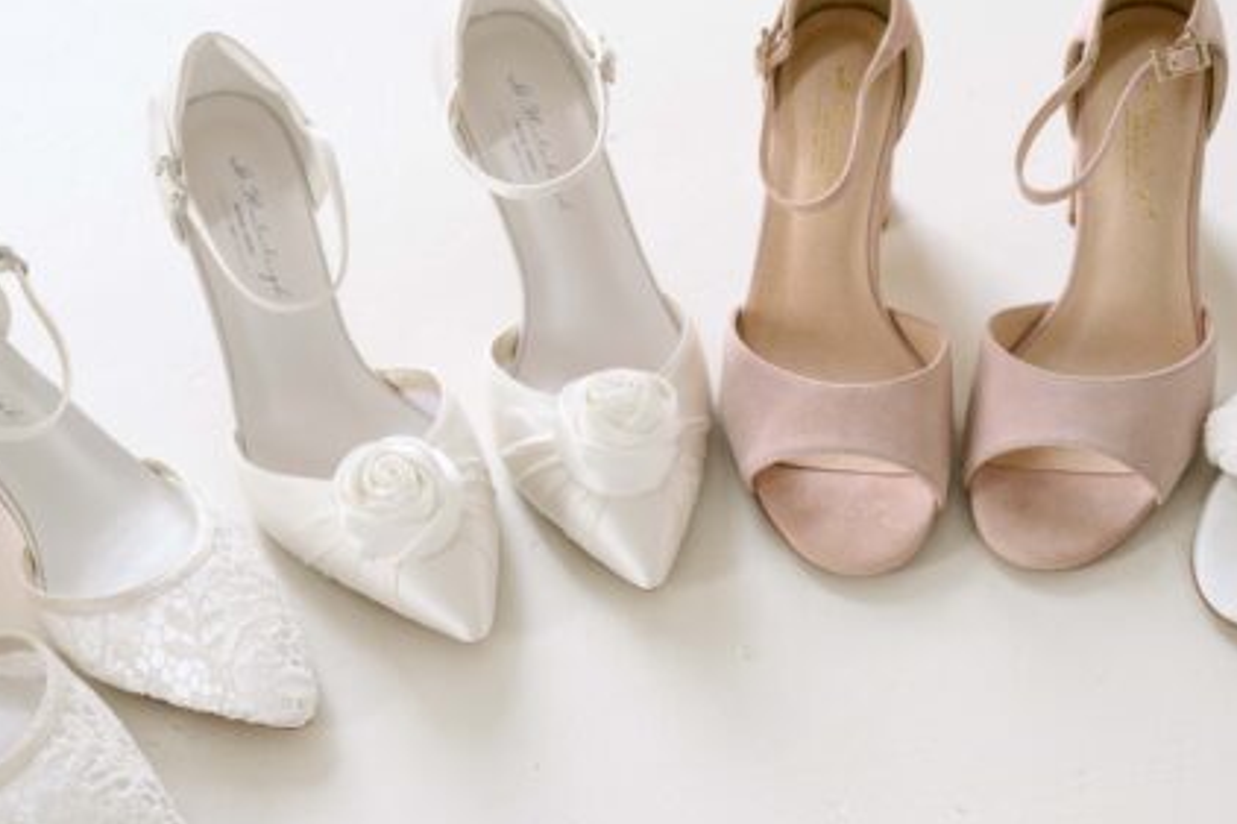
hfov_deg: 22.2
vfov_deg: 15.0
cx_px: 352
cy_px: 551
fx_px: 3125
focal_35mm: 91
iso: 800
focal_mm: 50
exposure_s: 1/400
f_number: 2.8
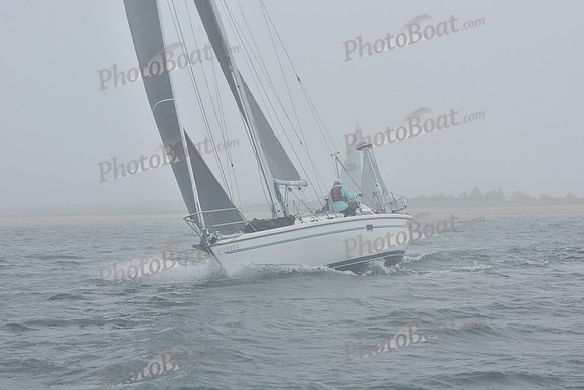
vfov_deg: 14.9
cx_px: 292
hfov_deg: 22.1
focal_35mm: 92
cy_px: 195
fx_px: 1493
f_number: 10
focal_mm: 92
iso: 250
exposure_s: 1/800
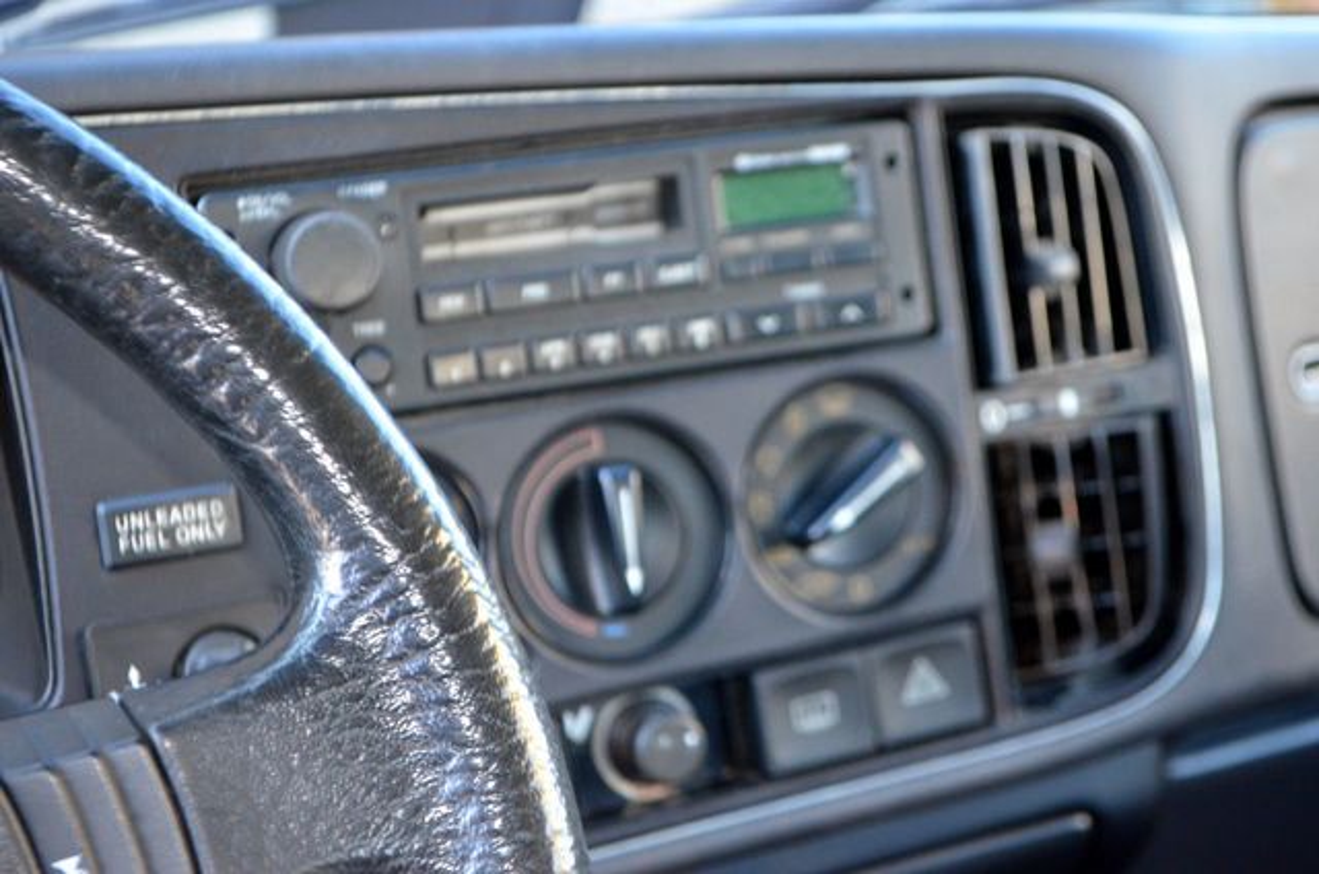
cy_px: 437
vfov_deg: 19.6
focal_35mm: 69
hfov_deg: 29.3
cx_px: 660
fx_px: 2523
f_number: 5.3
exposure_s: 1/60
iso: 1800
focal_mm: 46
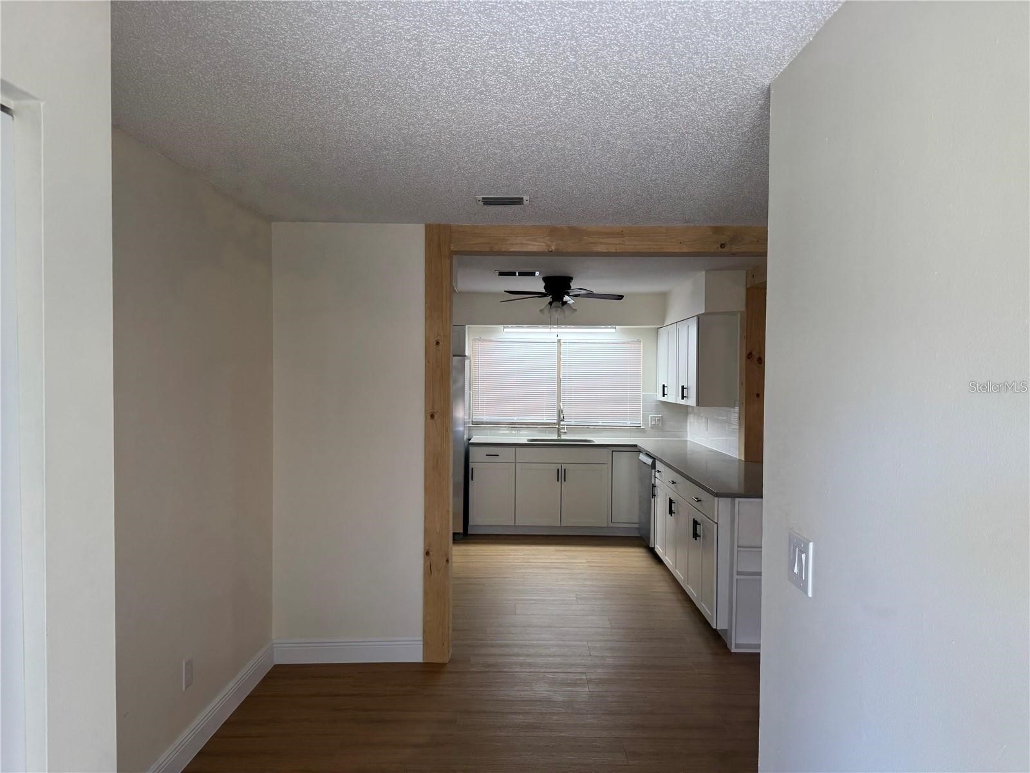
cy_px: 386
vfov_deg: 56.8
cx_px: 515
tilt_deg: -1.8
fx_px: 714
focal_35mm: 24
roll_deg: -0.5
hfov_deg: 71.6
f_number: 1.78
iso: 100
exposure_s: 1/152
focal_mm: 6.76
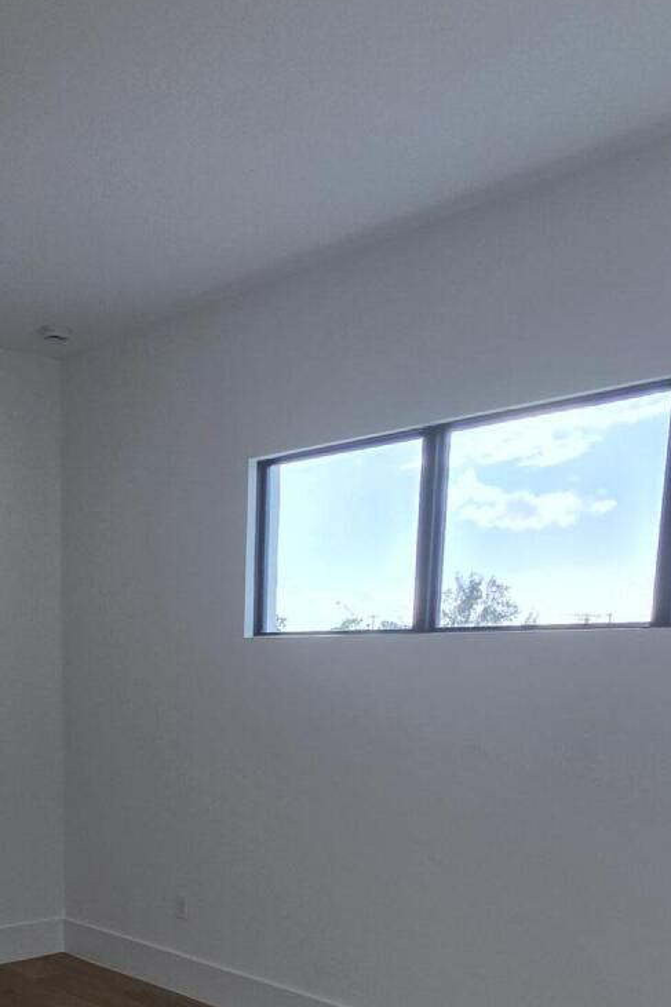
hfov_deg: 35.0
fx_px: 1035
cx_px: 152
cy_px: 897
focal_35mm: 37
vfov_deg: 47.0
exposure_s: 1/536
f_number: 1.9
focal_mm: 2.2
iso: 32
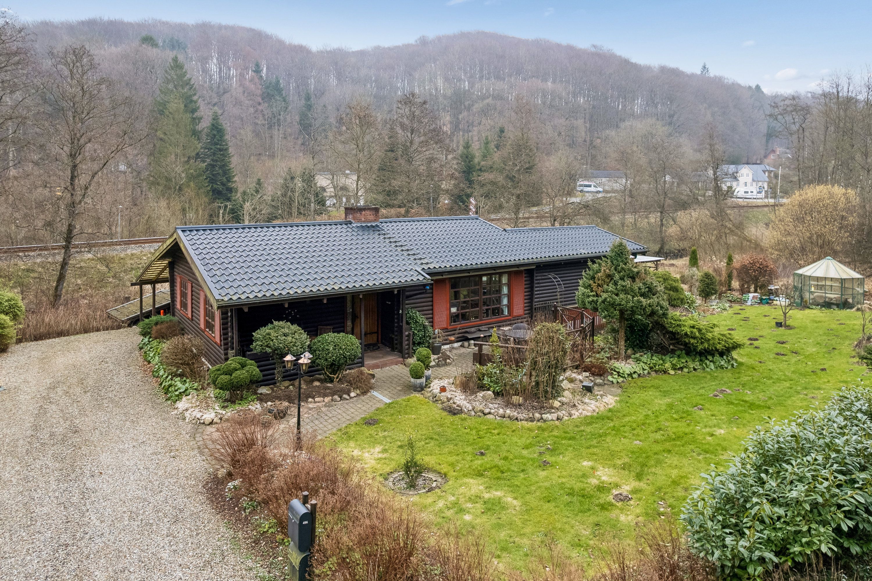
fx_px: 533
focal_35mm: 22
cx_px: 436
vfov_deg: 57.2
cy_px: 290
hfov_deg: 78.6
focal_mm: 8.4
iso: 110
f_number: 2.8
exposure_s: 1/200
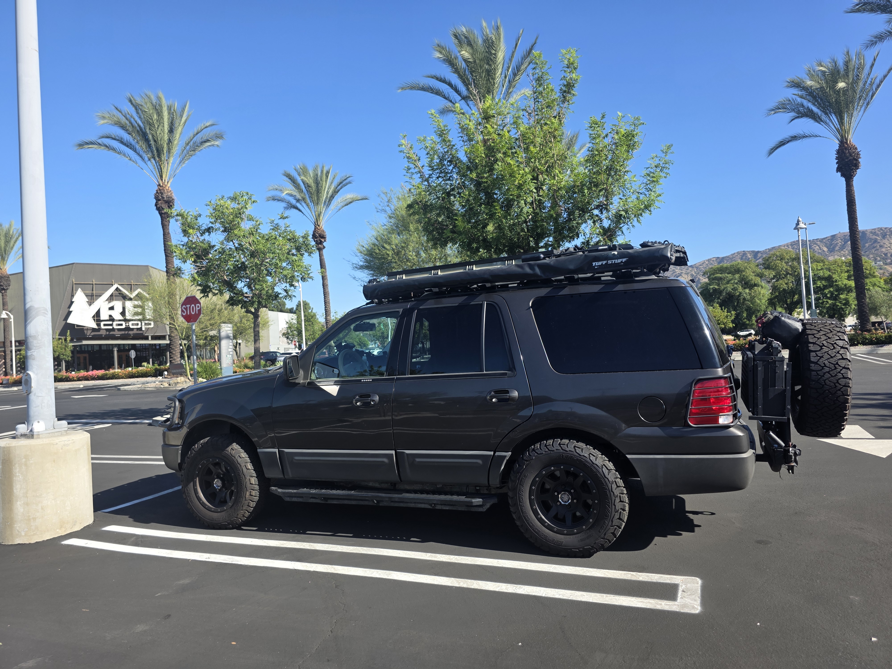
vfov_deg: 58.9
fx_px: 593
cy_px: 334
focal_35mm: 23
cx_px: 446
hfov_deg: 73.9
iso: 80
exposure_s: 1/2828
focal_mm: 6.3
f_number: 1.7
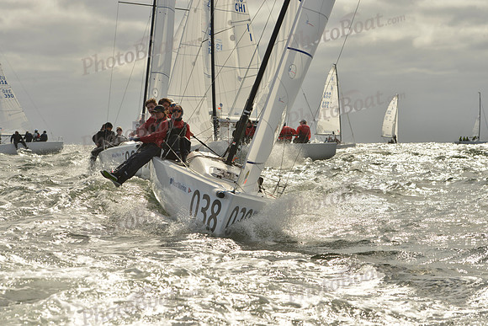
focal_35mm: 90
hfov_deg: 22.6
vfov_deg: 15.2
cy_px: 163
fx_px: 1220
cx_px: 244
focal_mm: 90
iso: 400
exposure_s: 1/3200
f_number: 9
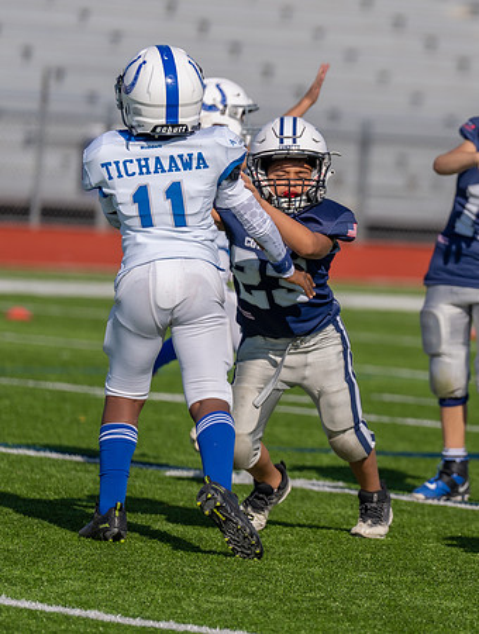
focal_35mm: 398
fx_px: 7309
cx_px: 566
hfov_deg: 3.7
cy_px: 279
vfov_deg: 5.0
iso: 160
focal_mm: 200
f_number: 3.2
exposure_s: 1/4000
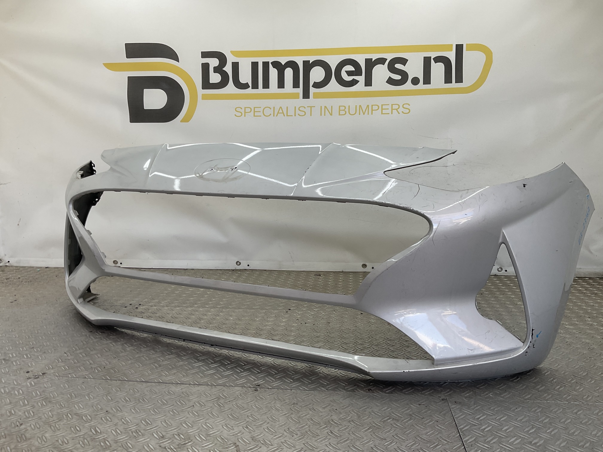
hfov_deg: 61.7
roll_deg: -2.0
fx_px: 505
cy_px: 226
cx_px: 302
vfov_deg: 48.2
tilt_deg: -8.0
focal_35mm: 29
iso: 16
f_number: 1.8
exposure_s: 1/174
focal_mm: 3
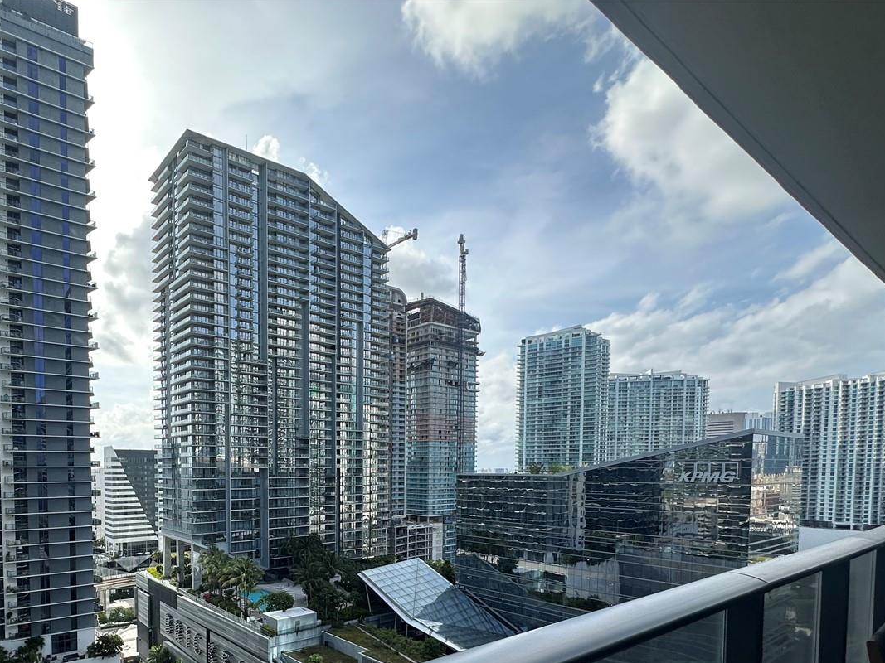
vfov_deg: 60.1
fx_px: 537
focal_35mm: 21
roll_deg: +0.4
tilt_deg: -3.2
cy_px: 495
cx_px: 274
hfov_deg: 75.7
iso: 50
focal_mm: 2.22
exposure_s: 1/932
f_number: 2.2
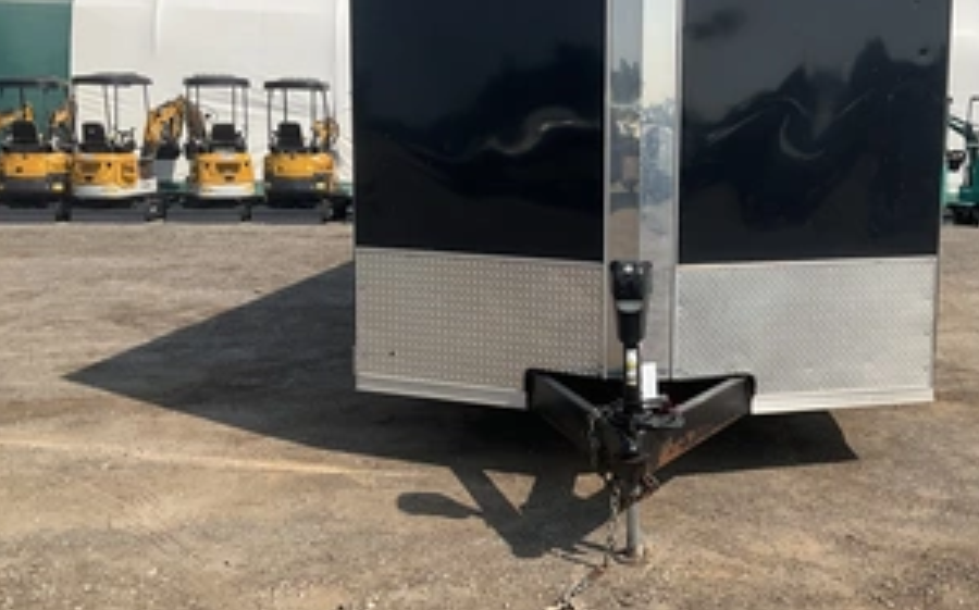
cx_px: 607
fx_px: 1093
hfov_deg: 47.8
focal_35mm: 41
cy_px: 251
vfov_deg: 31.1
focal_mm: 3
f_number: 1.8
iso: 25
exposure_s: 1/2141
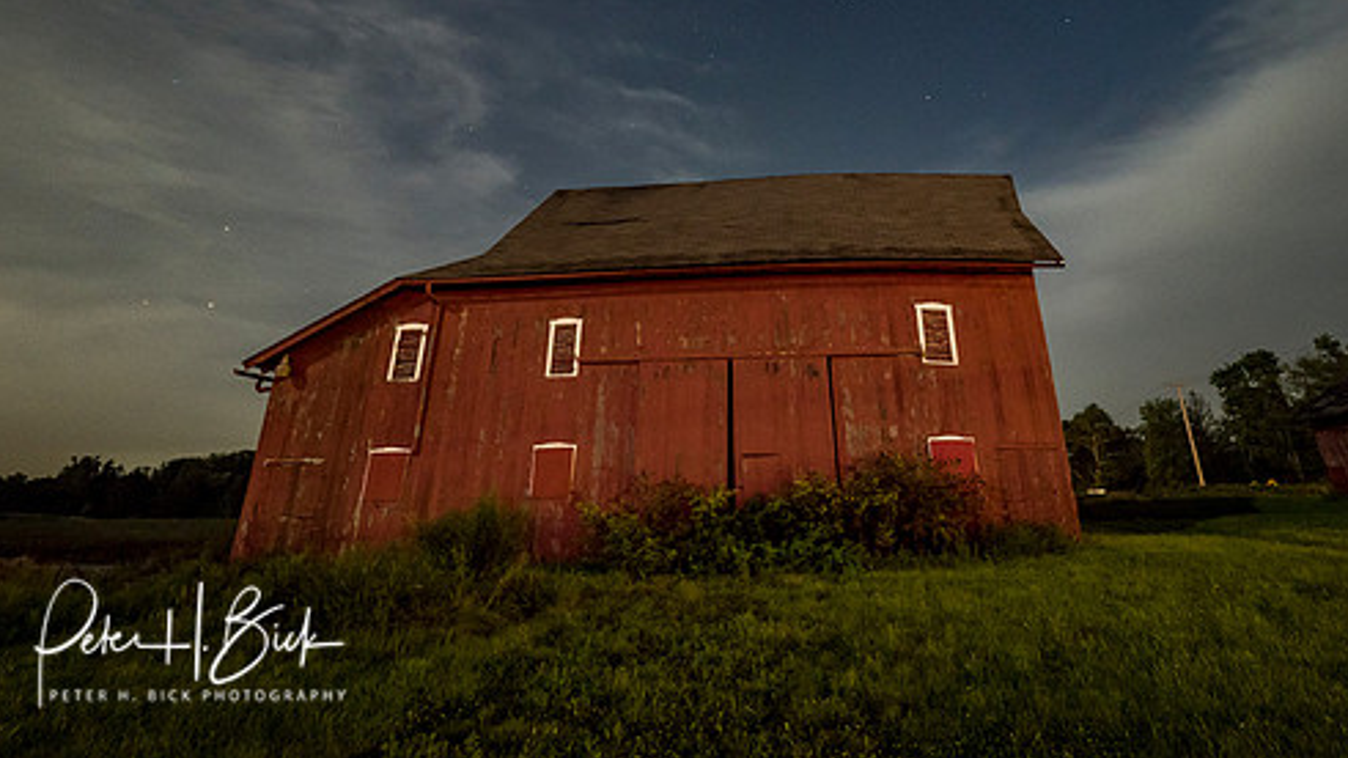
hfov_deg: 92.3
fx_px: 643
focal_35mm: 18
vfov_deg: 58.0
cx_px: 749
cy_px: 194
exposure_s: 2.5
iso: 500
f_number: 2.8
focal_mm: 7
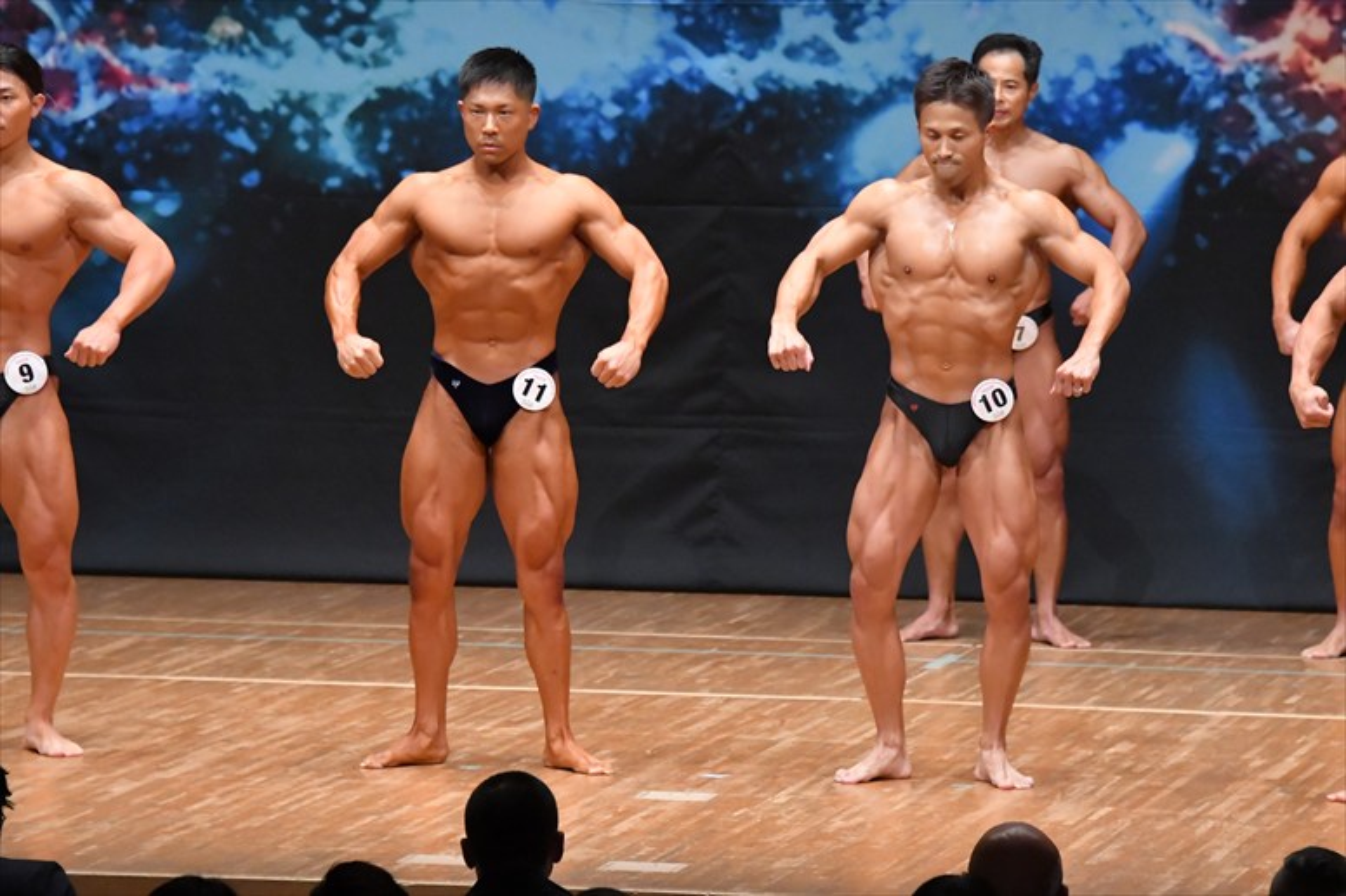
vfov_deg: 5.4
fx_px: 9530
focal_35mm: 255
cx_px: 673
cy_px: 448
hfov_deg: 8.1
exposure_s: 1/400
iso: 8000
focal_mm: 170
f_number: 5.6
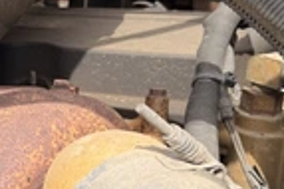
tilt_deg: -21.3
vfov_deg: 19.4
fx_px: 552
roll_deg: -2.4
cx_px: -20
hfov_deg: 26.8
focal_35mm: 70
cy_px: 97
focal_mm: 6.76
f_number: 1.78
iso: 80
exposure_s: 1/2169
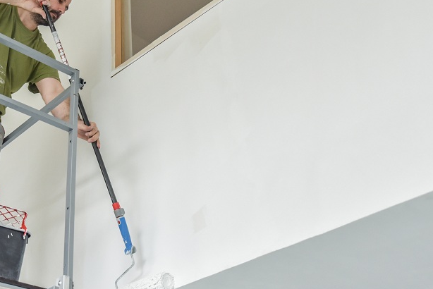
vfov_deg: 23.8
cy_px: 114
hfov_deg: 34.6
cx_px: 134
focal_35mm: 57
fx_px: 686
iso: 1000
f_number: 4
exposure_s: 1/640
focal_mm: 35
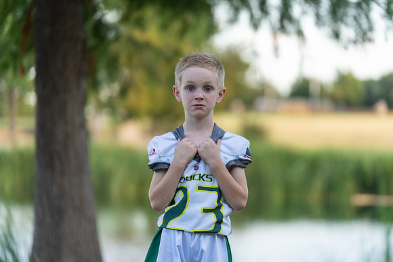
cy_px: 131
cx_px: 196
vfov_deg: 10.2
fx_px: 1474
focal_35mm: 135
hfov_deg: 15.2
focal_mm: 135
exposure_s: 1/320
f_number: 2.8
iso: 160
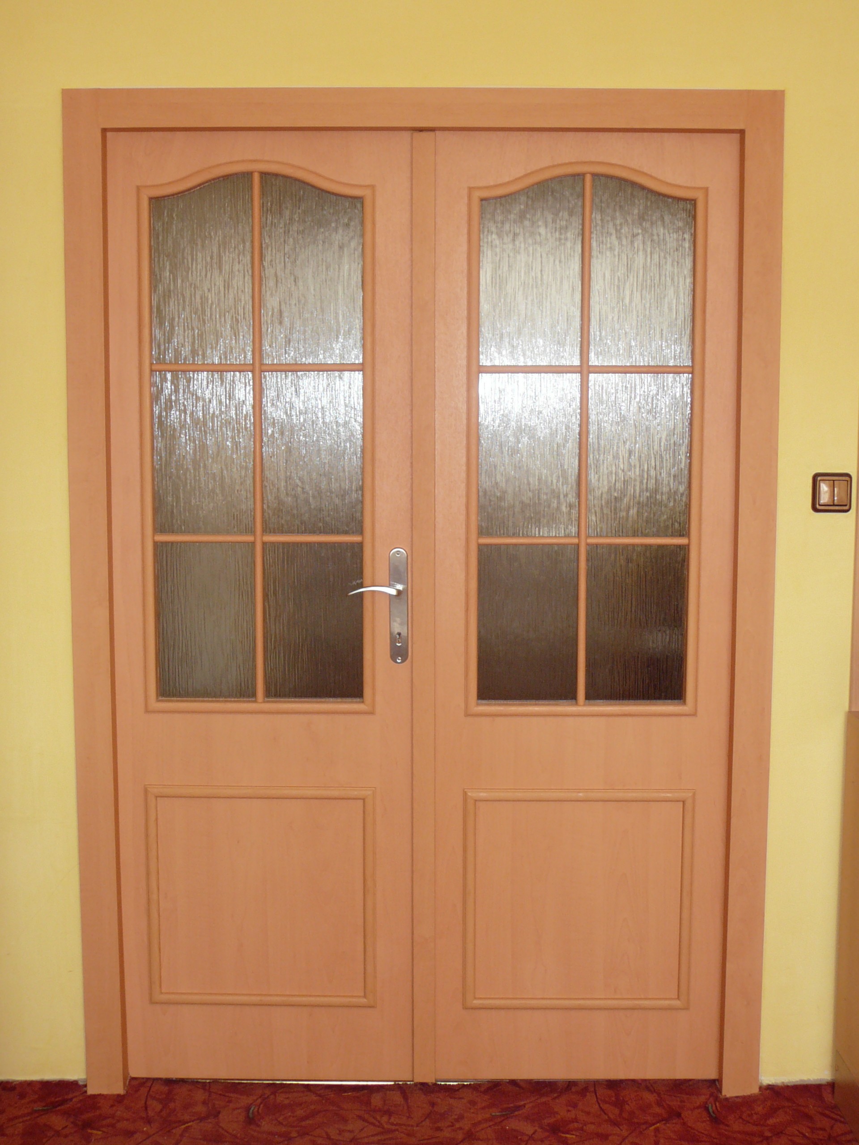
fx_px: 1555
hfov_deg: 30.9
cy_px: 572
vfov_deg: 40.4
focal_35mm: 47
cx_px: 430
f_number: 3.3
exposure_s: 1/30
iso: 100
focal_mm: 7
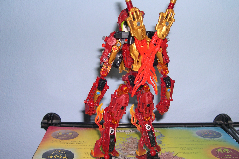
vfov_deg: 30.5
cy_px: 86
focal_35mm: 44
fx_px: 292
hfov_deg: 44.5
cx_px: 129
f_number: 2.8
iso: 100
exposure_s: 1/60
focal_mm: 8
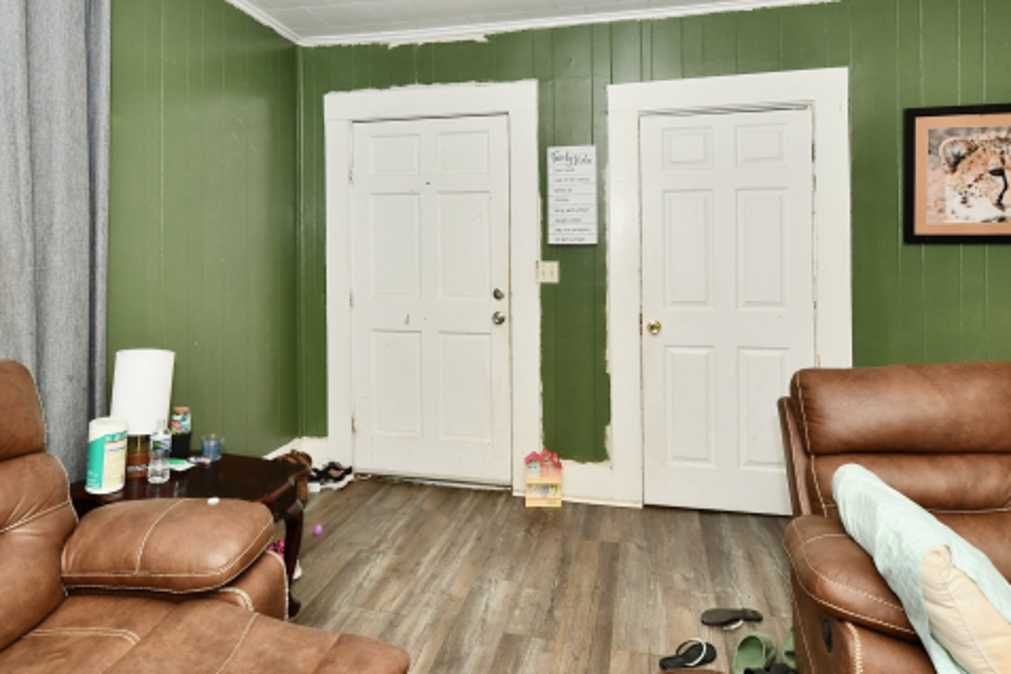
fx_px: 618
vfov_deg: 56.5
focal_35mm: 22
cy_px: 250
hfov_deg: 78.5
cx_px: 481
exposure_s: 1/60
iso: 640
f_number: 6.3
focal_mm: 14
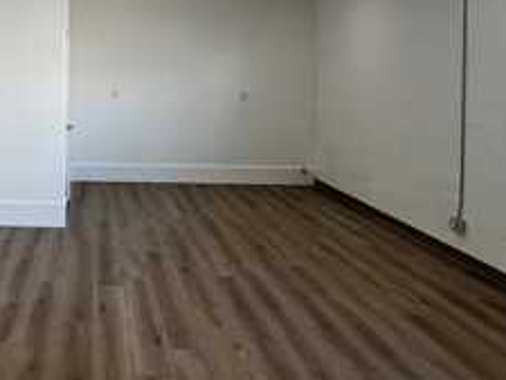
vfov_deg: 37.5
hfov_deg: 46.2
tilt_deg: -1.9
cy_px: 83
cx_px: 70
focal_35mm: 37
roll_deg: +0.8
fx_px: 541
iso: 100
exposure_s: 1/120
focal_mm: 1.57
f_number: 1.8
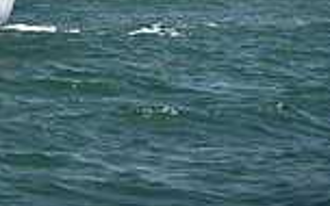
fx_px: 4713
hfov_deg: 4.0
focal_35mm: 524
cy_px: -414
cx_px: -86
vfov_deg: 2.5
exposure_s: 1/800
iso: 320
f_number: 5.6
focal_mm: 135
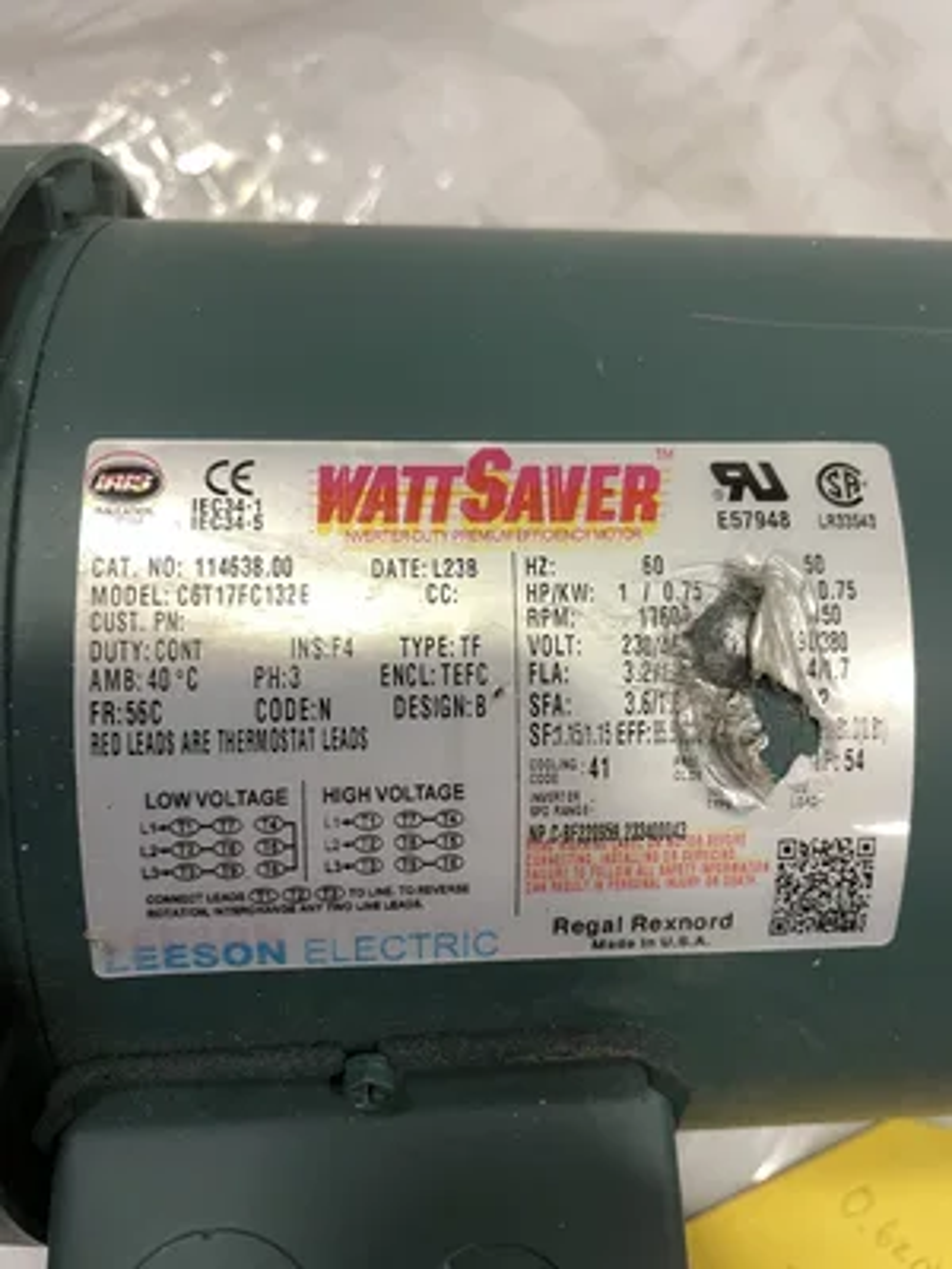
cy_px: 634
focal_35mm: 26
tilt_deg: -64.4
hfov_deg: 53.1
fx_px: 953
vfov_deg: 67.3
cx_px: 476
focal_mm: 4.2
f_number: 1.6
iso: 125
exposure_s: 1/60
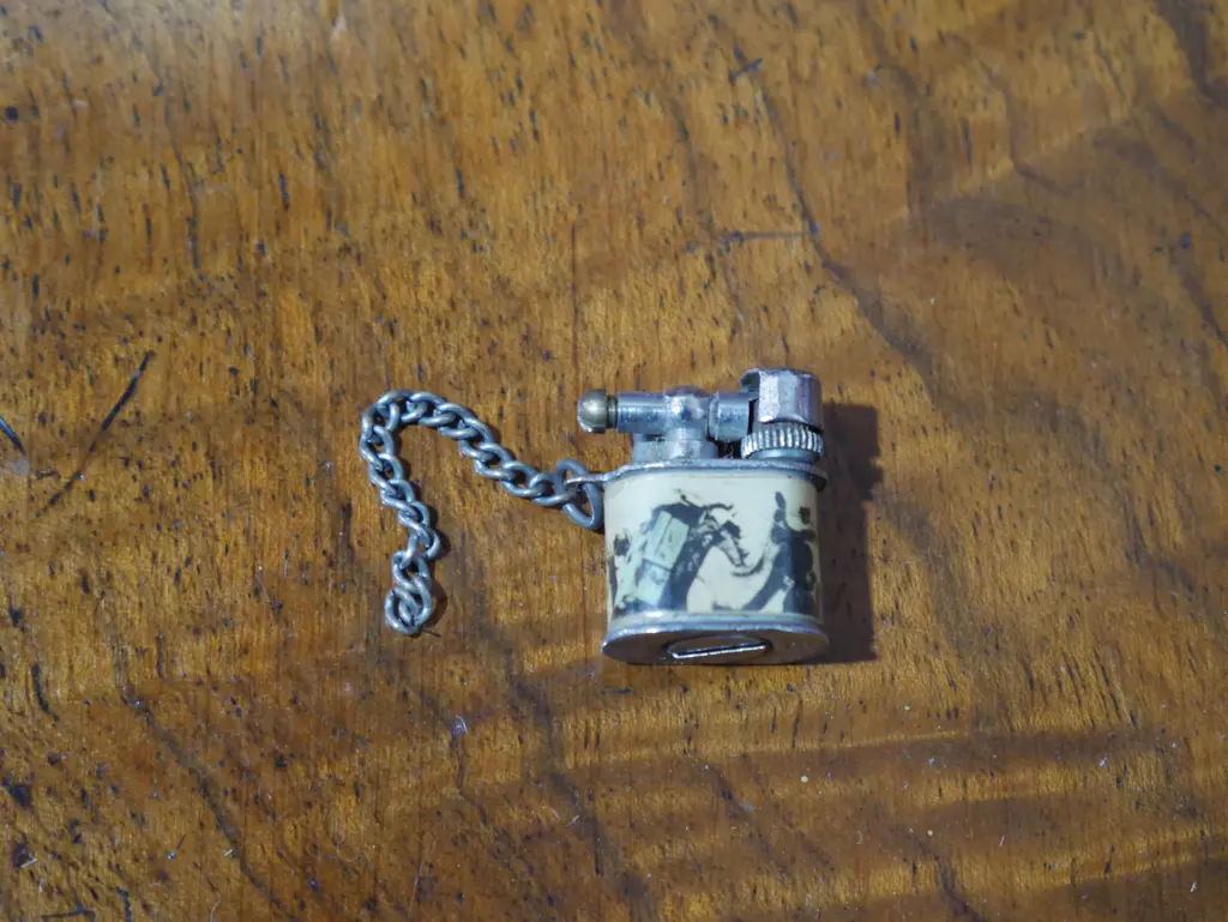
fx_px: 2697
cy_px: 461
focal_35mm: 76
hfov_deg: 25.6
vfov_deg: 19.4
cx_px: 614
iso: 2000
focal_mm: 38
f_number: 5.5
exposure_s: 1/100
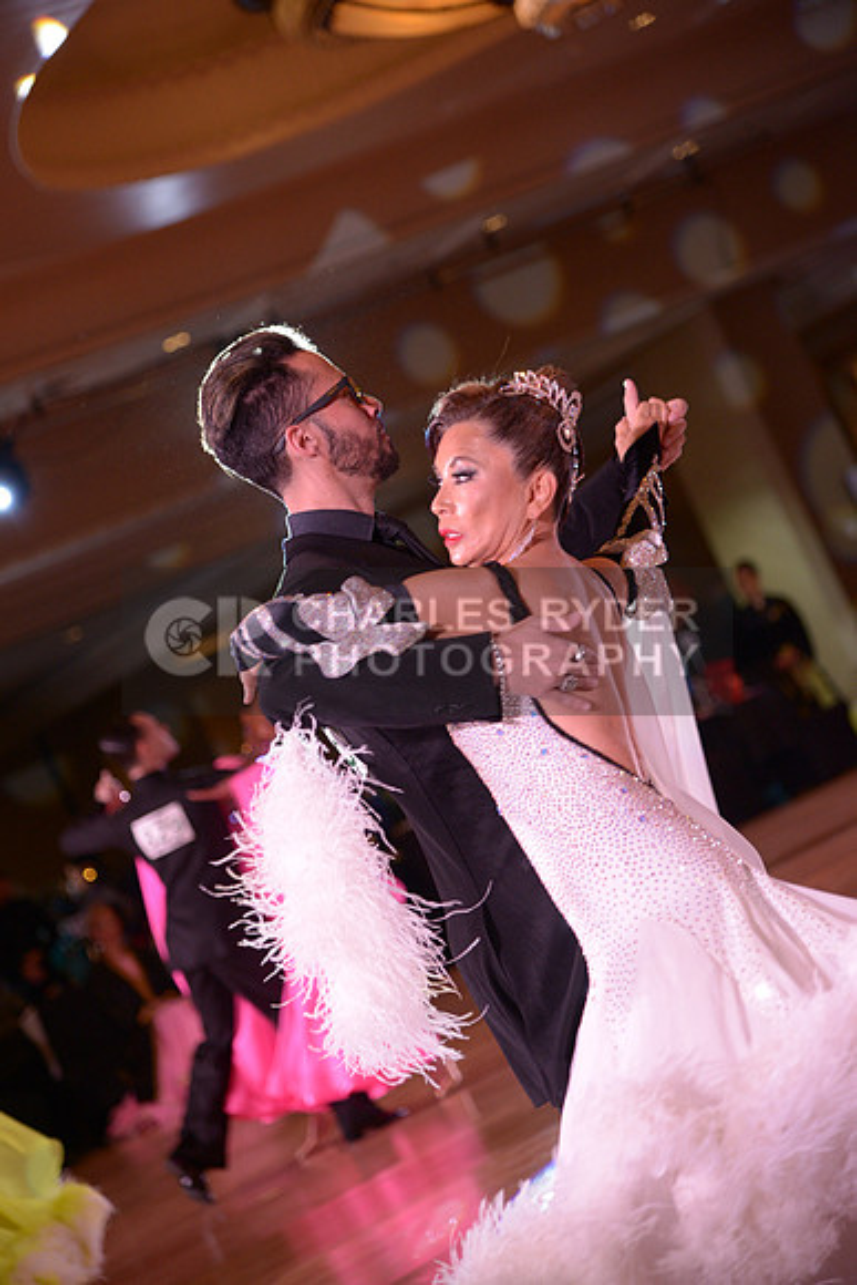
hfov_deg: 13.7
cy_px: 642
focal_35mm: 100
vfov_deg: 20.4
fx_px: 3568
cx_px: 428
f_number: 4
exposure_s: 1/200
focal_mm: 100
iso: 1250
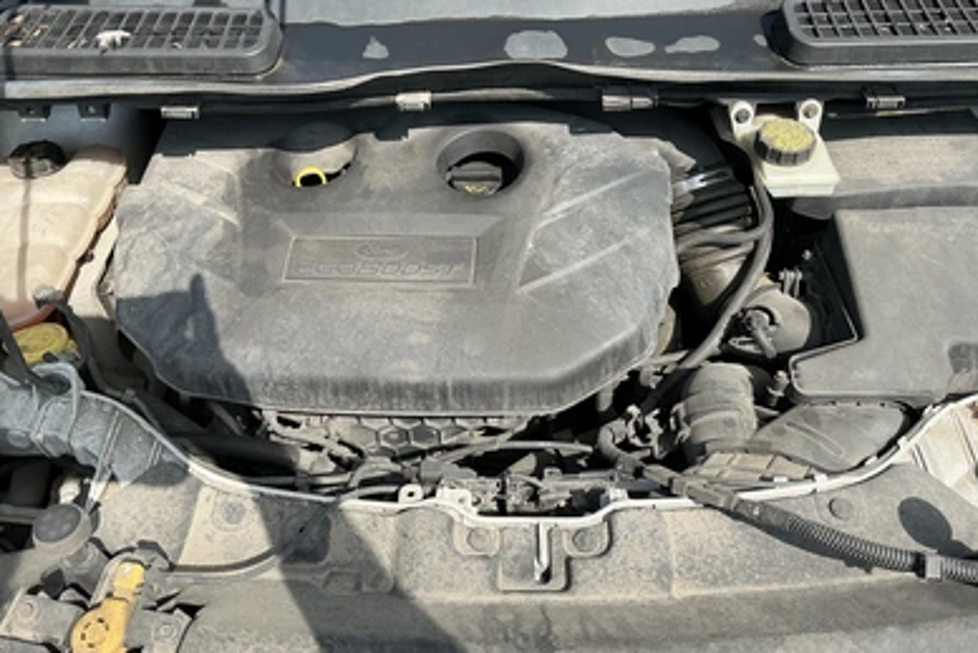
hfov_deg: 61.9
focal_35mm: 30
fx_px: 815
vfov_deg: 43.6
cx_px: 476
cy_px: 298
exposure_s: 1/912
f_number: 1.8
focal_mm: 3
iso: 25
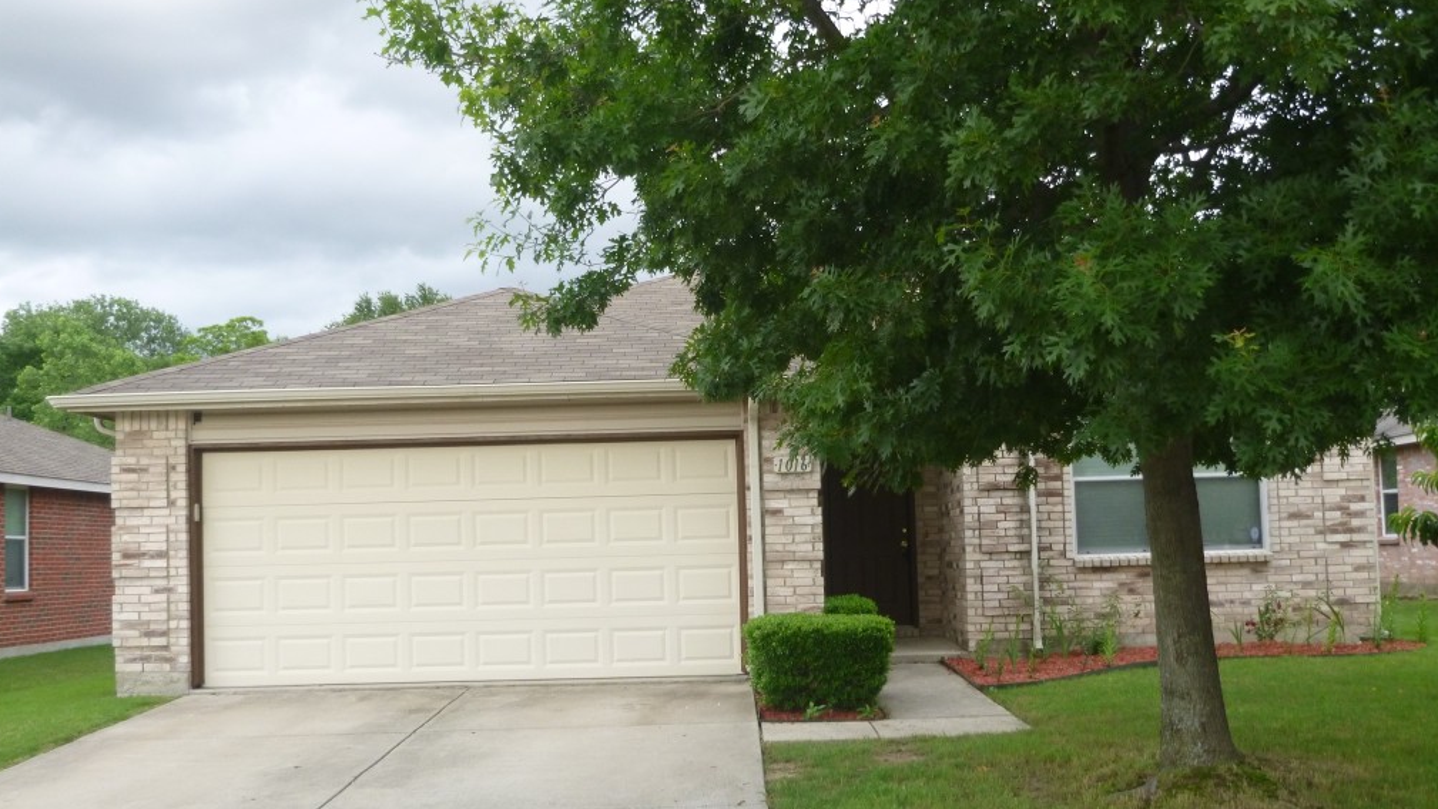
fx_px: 1602
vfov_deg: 28.3
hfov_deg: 48.3
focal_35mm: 42
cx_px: 720
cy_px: 447
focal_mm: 6.8
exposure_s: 1/80
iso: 160
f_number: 4.5
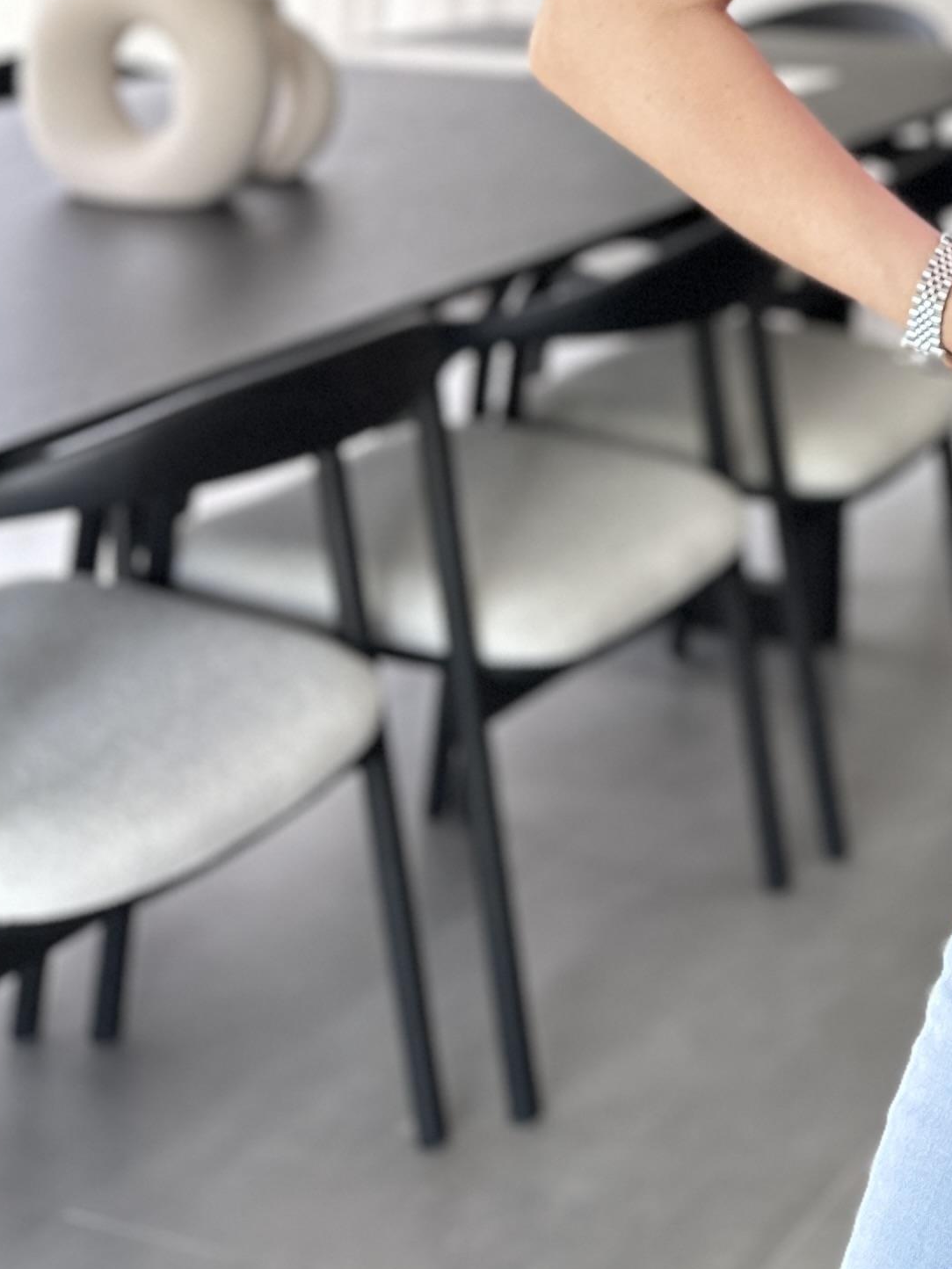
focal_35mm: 67
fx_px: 2457
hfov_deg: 20.0
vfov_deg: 24.8
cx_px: 1261
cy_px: -422
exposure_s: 1/92
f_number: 1.78
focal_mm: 6.86
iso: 250
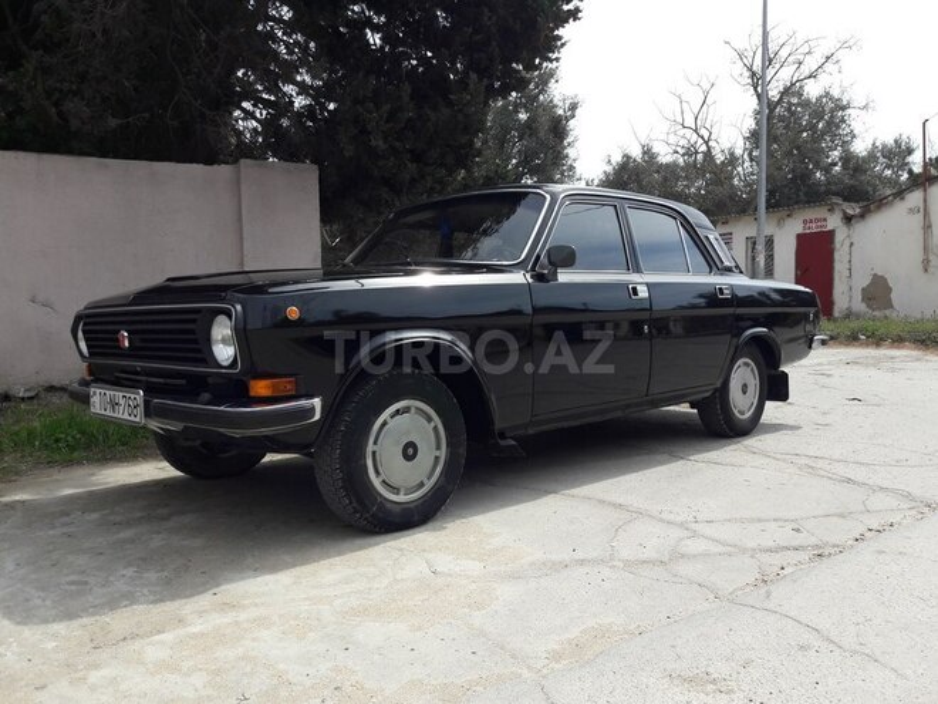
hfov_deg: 63.4
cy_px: 352
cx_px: 469
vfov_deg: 49.7
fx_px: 759
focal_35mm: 28
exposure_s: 1/1267
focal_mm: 3.7
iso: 40
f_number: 1.9
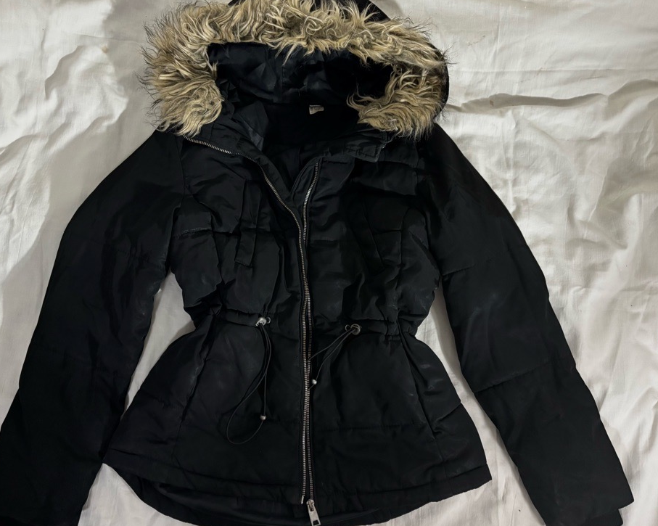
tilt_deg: -77.3
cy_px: 268
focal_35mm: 28
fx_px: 545
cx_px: 307
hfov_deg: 62.2
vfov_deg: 51.5
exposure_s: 1/25
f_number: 1.6
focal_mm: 5.96
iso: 640
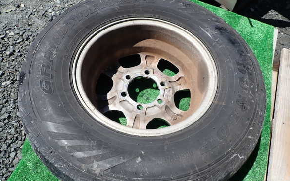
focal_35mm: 27
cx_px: 146
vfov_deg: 46.0
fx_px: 213
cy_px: 94
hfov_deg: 68.4
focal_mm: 4.5
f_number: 2.8
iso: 100
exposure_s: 1/1000
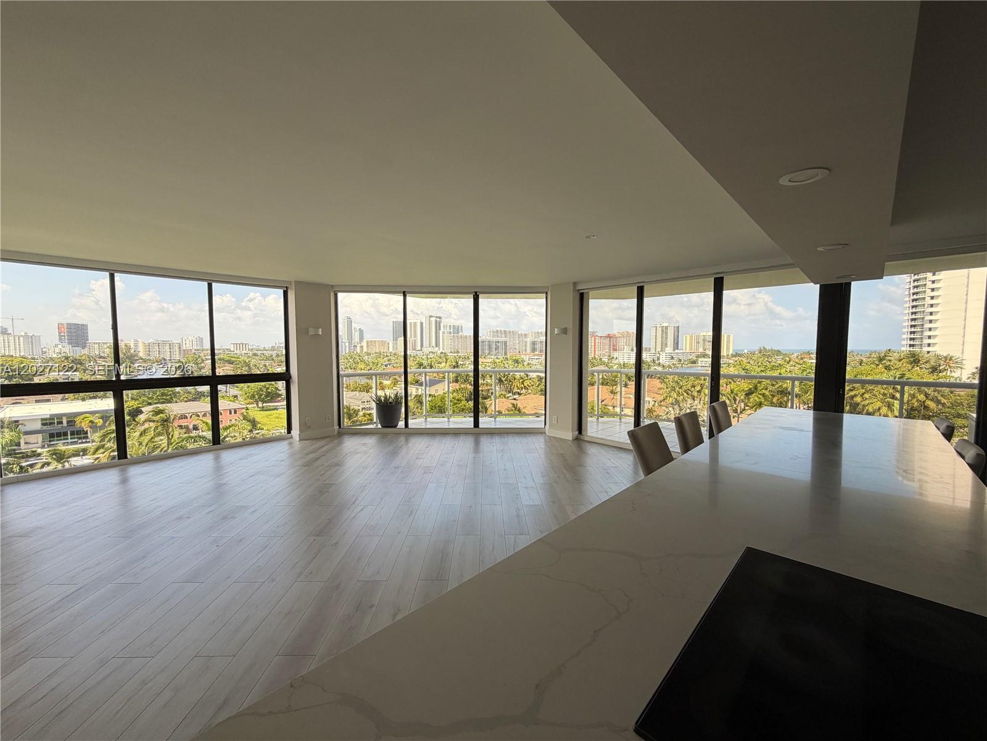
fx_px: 399
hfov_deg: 102.1
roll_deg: +0.2
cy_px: 370
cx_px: 494
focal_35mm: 14
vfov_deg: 85.7
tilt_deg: -3.5
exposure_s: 1/285
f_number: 2.2
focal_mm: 2.22
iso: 50
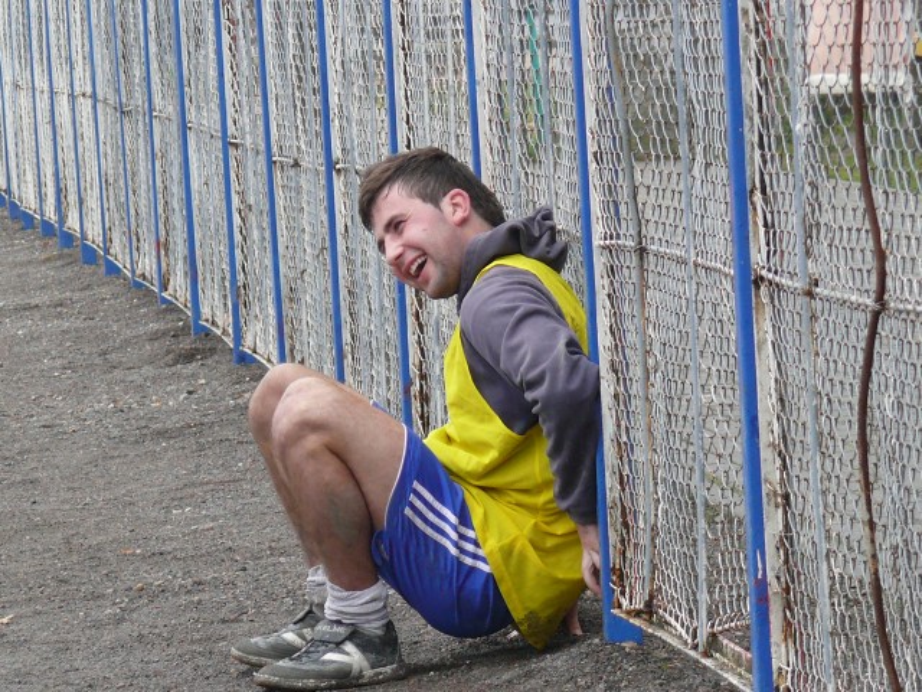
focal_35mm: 269
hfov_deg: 7.4
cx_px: 461
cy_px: 346
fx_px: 7165
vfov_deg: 5.5
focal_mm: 31.9
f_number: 3.6
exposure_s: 1/250
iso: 200
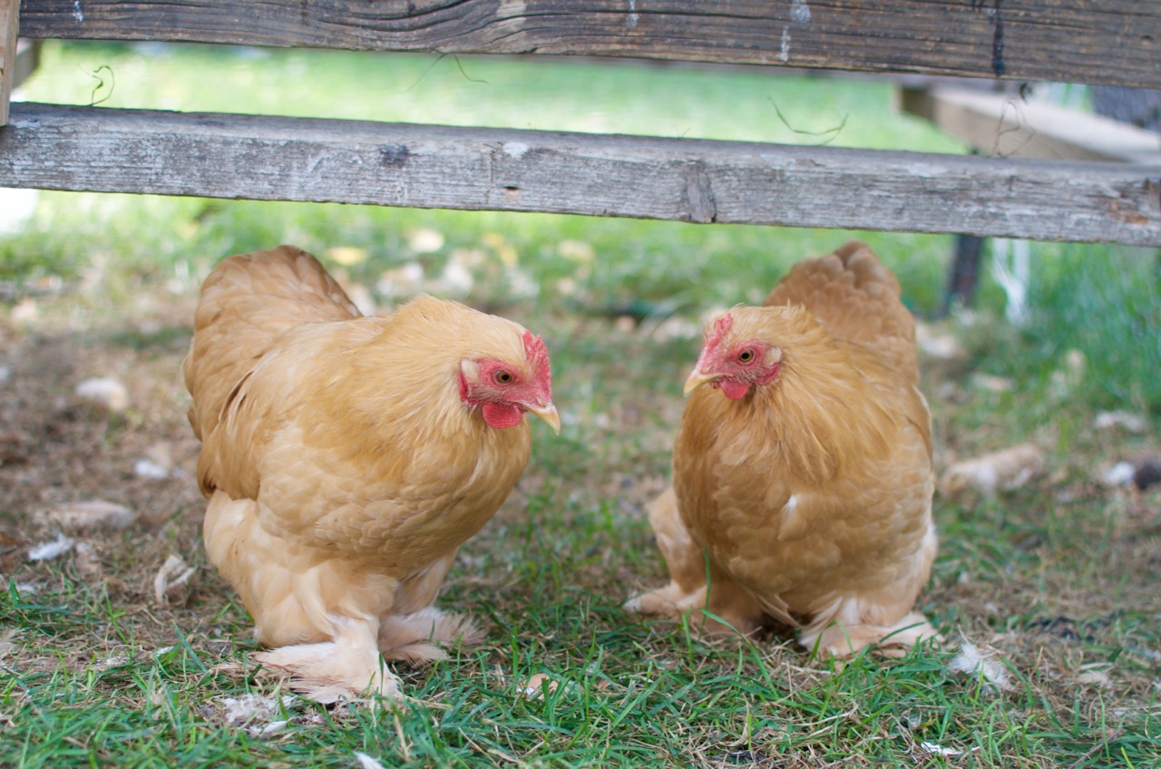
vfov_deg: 25.6
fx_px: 1690
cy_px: 384
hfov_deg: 37.9
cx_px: 580
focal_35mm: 52
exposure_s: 1/125
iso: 100
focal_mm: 35
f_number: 2.5
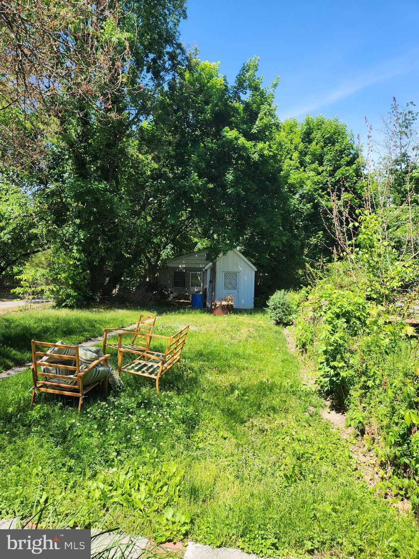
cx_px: 210
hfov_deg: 58.9
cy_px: 280
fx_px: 371
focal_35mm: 23
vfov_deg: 73.9
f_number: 1.8
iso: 20
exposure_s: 1/529
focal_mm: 5.4
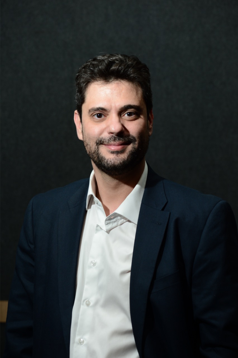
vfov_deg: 19.5
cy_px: 179
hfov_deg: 13.0
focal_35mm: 105
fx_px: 1042
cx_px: 119
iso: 640
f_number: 5.6
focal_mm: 105
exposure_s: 1/200
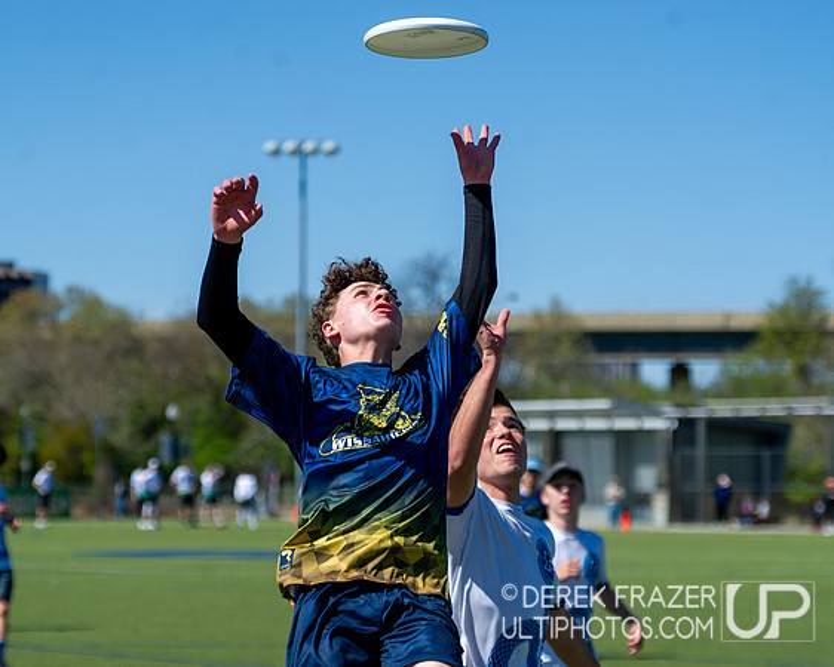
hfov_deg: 14.5
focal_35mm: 132
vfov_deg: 11.7
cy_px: 380
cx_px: 311
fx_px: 3271
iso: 220
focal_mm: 100
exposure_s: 1/3200
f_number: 4
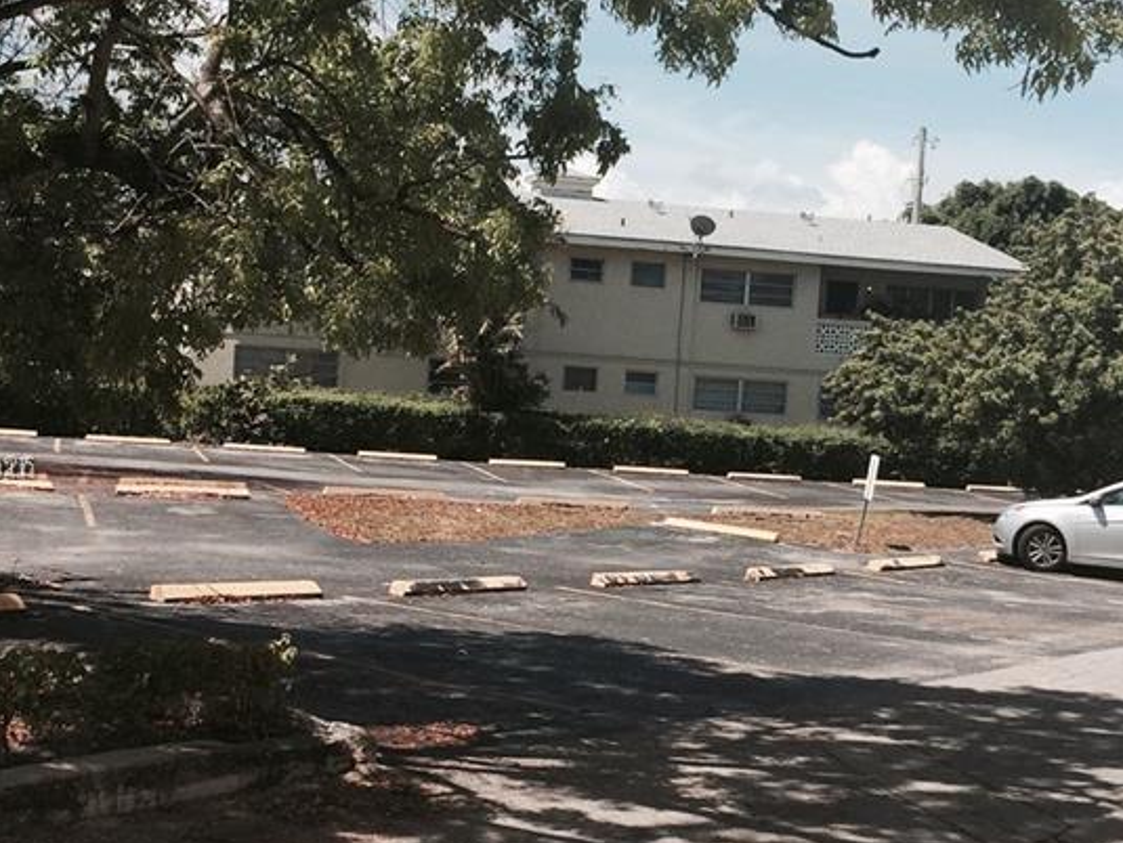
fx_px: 2110
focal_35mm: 65
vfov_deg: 22.6
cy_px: 470
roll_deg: -4.6
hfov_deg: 29.8
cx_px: 592
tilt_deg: -3.9
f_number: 2.2
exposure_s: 1/1866
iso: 32
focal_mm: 4.15
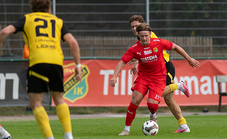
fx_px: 3597
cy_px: 90
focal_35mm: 585
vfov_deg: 2.2
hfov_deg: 3.6
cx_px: 135
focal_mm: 300
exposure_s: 1/2000
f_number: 3.2
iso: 160
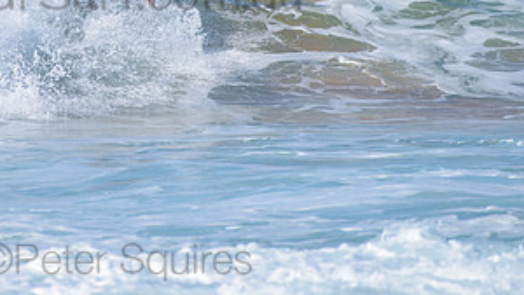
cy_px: -31
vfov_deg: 1.2
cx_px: 117
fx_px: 14080
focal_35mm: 1013
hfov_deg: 2.1
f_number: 5.6
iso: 160
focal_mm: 500
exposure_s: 1/2000
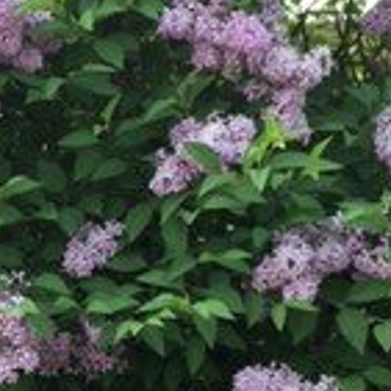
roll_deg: -0.2
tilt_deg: -4.9
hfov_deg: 14.4
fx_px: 1482
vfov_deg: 14.9
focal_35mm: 116
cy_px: 333
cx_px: -111
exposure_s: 1/189
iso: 25
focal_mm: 4.15
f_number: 2.2
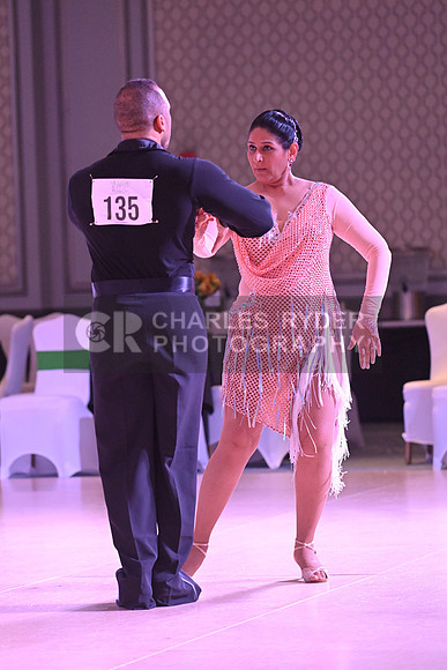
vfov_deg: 11.4
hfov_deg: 7.6
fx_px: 3350
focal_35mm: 180
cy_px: 335
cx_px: 224
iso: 5000
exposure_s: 1/400
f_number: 5
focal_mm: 180
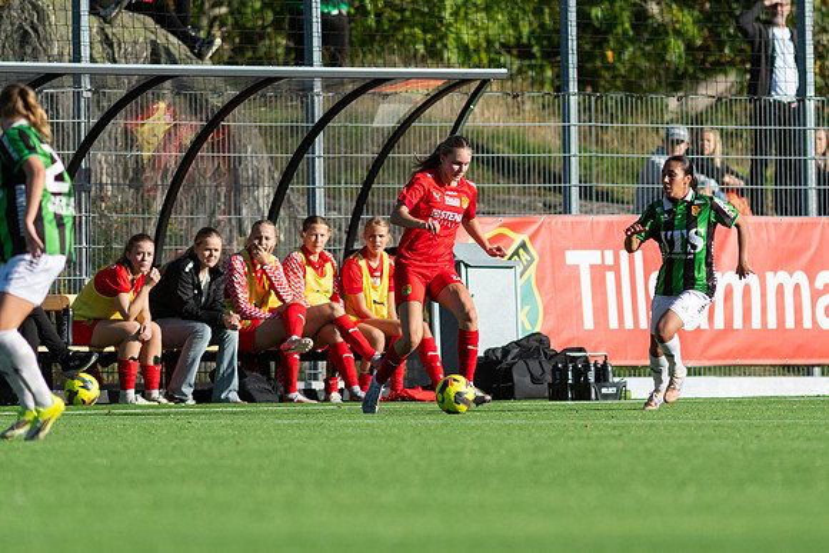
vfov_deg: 2.2
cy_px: 276
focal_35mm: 614
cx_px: 414
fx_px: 14143
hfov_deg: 3.4
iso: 125
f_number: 3.2
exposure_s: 1/2500
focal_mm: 300
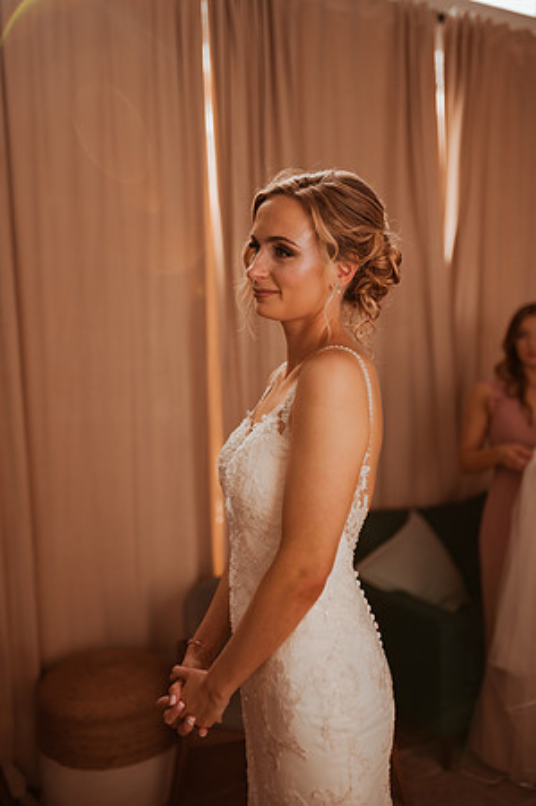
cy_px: 403
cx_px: 268
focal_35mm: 35
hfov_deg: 37.8
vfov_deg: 54.5
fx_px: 783
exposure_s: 1/1000
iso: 320
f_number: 1.8
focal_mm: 35
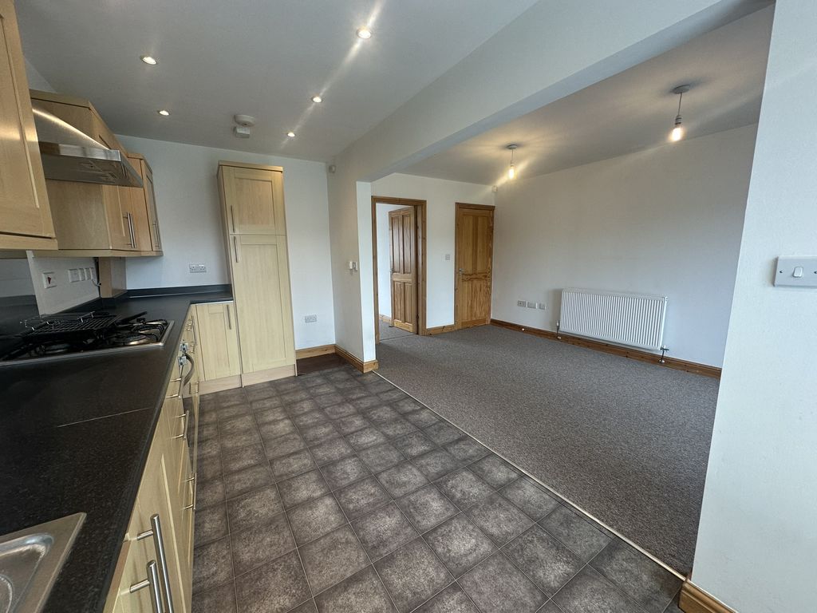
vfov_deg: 85.7
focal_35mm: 14
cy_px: 306
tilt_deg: -9.0
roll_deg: +0.3
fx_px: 330
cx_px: 408
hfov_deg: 102.1
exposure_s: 1/100
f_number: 2.2
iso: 100
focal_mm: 2.22
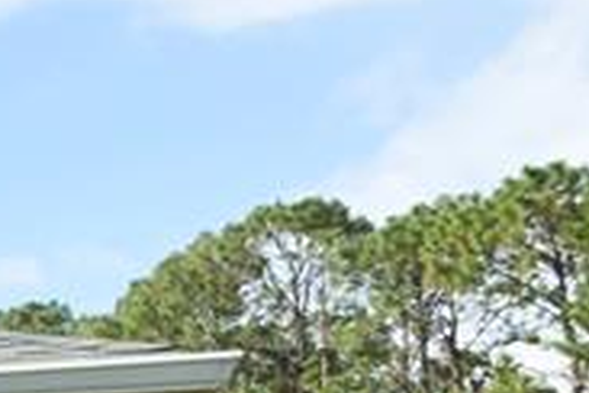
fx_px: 1374
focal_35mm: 84
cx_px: -917
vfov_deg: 15.0
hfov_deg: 13.9
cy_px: 609
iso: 100
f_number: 7.1
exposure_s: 1/200
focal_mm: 10
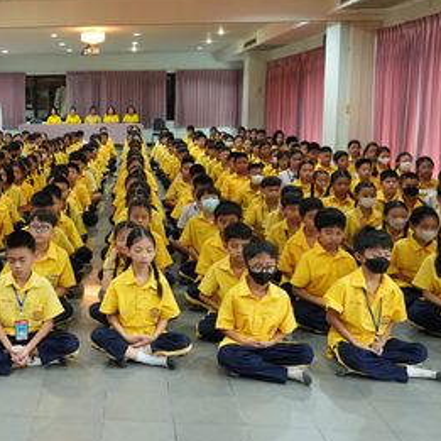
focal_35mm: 44
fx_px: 634
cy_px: 190
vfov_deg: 38.3
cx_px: 54
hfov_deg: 36.3
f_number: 6.3
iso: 2500
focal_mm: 18
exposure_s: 1/50
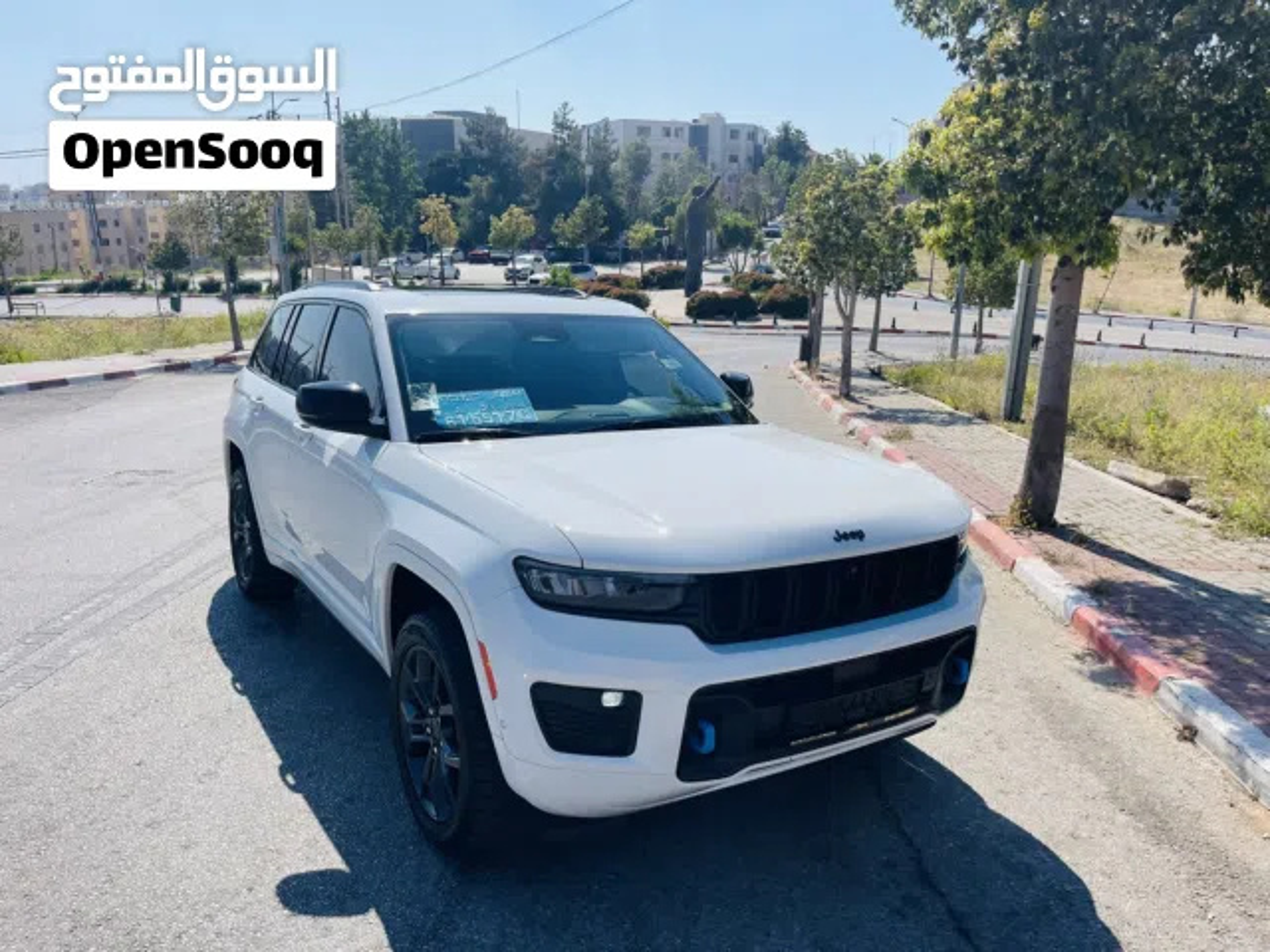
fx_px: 917
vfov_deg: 54.9
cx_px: 635
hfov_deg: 69.4
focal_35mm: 25
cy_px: 476
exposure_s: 1/5128
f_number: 1.6
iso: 32
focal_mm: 5.1
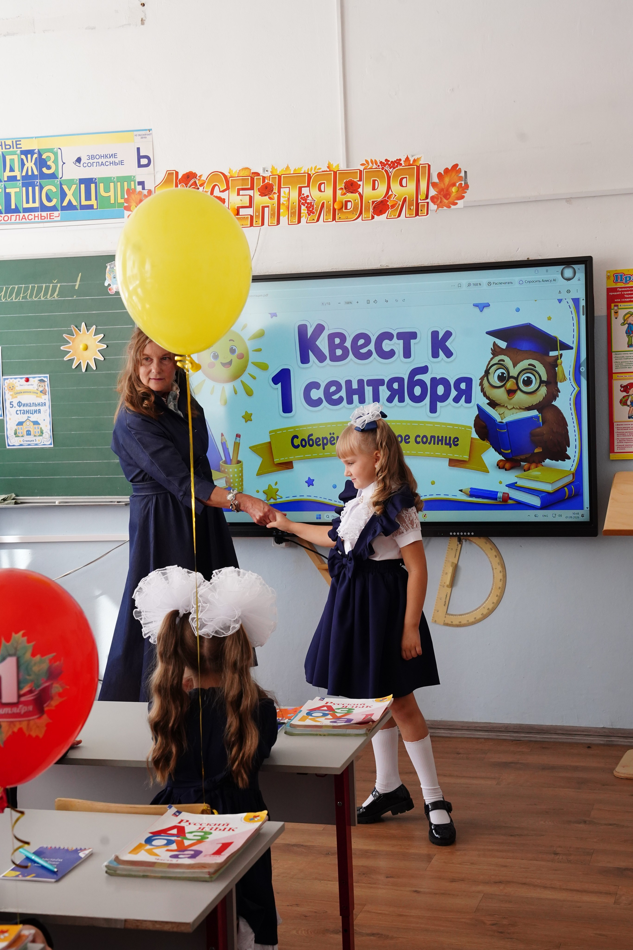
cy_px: 475
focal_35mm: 58
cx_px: 316
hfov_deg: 23.4
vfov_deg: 34.5
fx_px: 1530
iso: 2500
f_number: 8
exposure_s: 1/320
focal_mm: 58
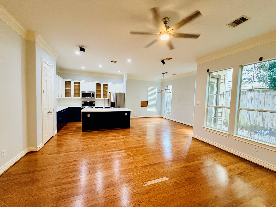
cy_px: 104
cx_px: 138
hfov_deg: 102.1
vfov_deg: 85.7
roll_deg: -1.3
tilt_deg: -3.3
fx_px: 112
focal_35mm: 14
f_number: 2.2
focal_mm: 2.22
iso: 320
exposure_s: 1/60
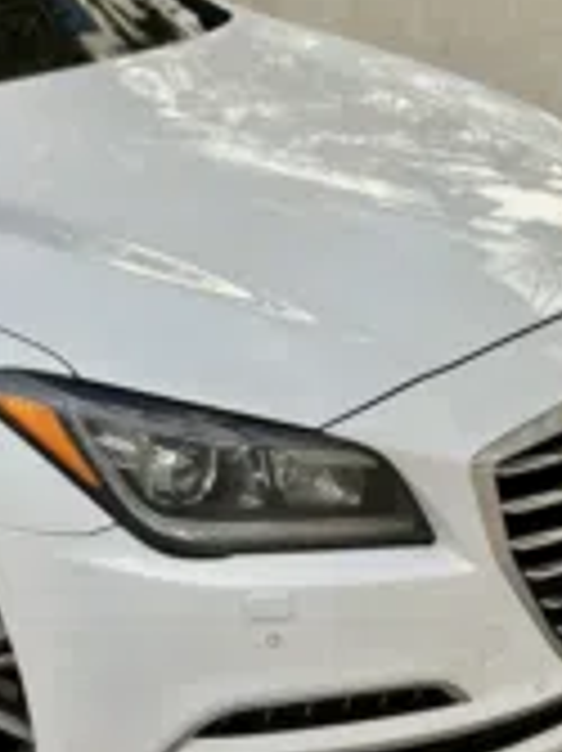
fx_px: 2493
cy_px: 90
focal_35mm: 115
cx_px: 261
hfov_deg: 12.9
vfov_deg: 16.9
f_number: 1.78
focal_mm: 6.86
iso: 100
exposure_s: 1/2358
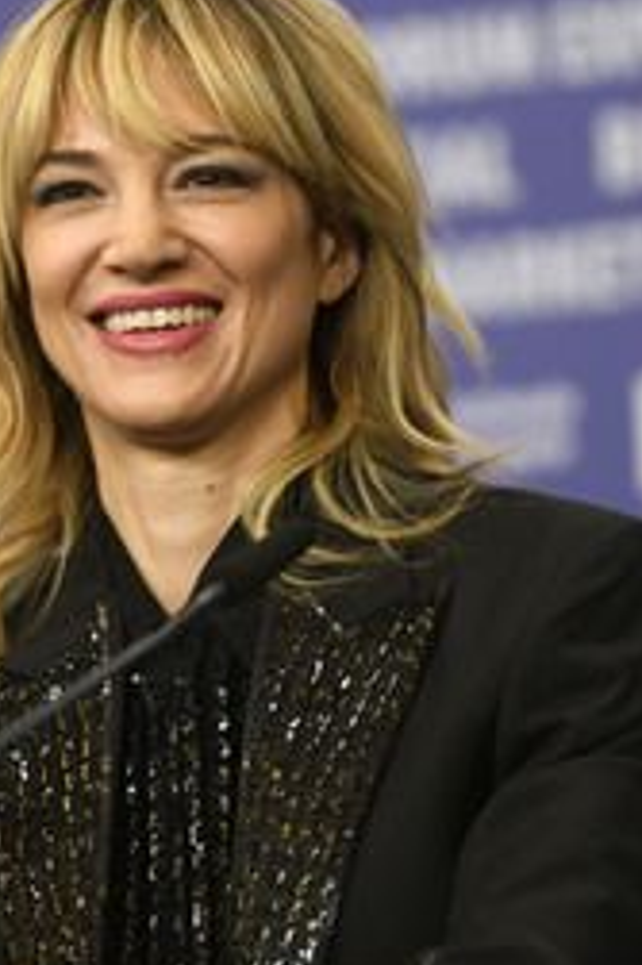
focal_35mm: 359
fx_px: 9616
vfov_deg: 5.7
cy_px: 477
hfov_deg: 3.8
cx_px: 102
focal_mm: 200
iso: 1000
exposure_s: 1/200
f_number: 3.2
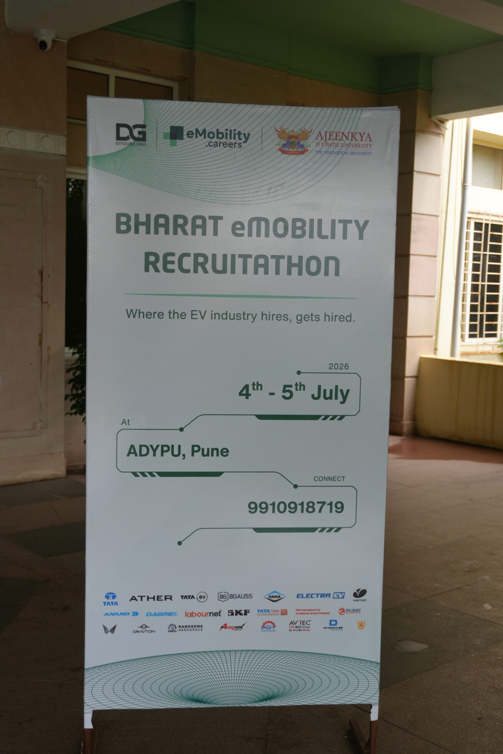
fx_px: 943
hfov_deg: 29.9
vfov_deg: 43.6
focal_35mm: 45
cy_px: 377
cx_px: 252
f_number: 5
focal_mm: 30
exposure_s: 1/160
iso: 400
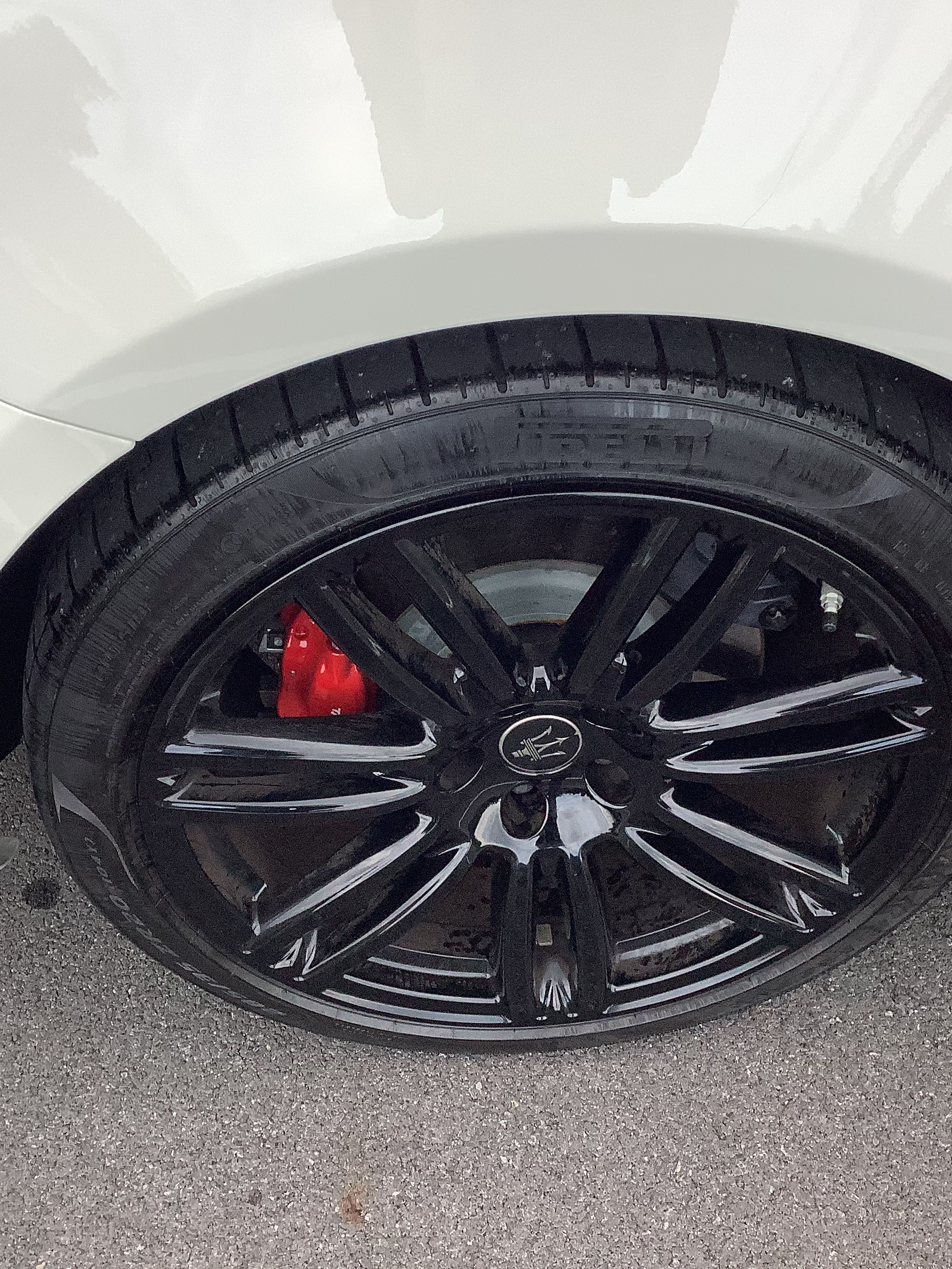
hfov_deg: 34.4
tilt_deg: -47.7
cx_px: 488
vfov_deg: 44.8
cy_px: 627
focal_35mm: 42
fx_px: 1540
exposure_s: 1/120
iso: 64
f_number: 2.4
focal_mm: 3.3
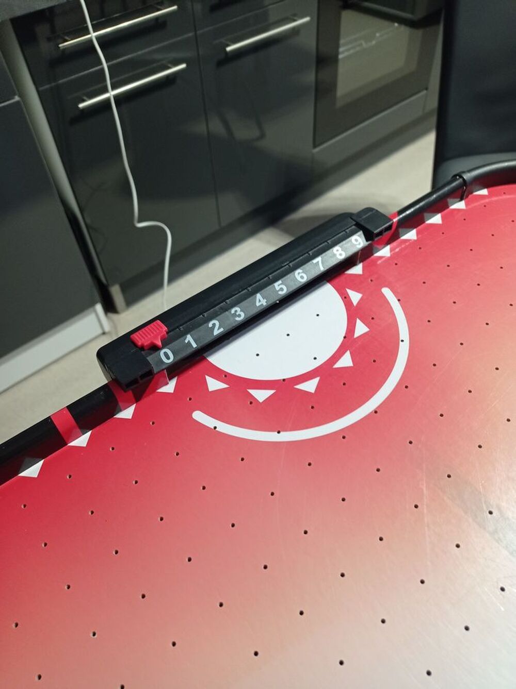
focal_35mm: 28
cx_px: 258
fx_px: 557
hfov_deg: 49.7
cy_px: 344
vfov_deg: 63.5
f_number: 1.79
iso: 290
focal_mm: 4.74
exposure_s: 1/33.3
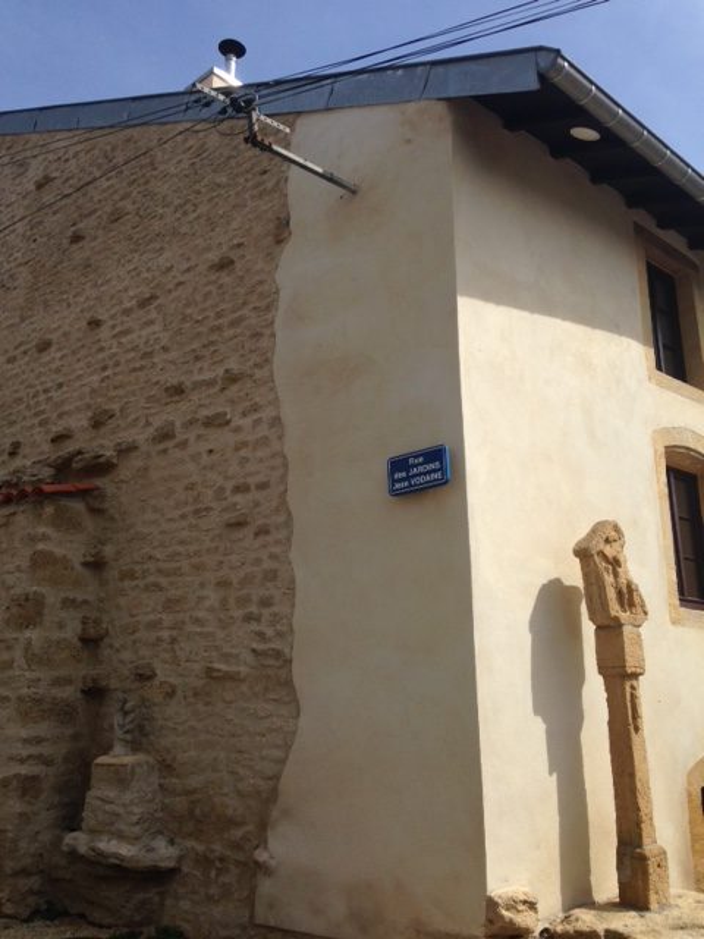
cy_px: 470
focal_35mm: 33
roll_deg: -1.8
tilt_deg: +19.7
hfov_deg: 42.9
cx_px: 352
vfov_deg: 55.4
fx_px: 895
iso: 50
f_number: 2.4
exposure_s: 1/2008
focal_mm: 4.12
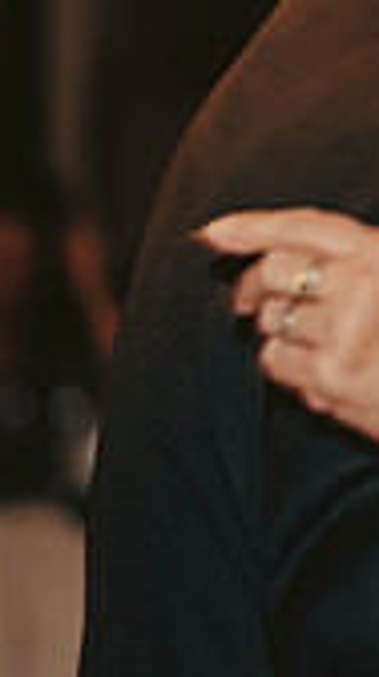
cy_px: 328
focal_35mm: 380
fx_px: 6816
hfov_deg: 3.1
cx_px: 1024
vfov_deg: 5.7
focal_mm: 105
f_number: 3.2
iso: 500
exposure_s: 1/80
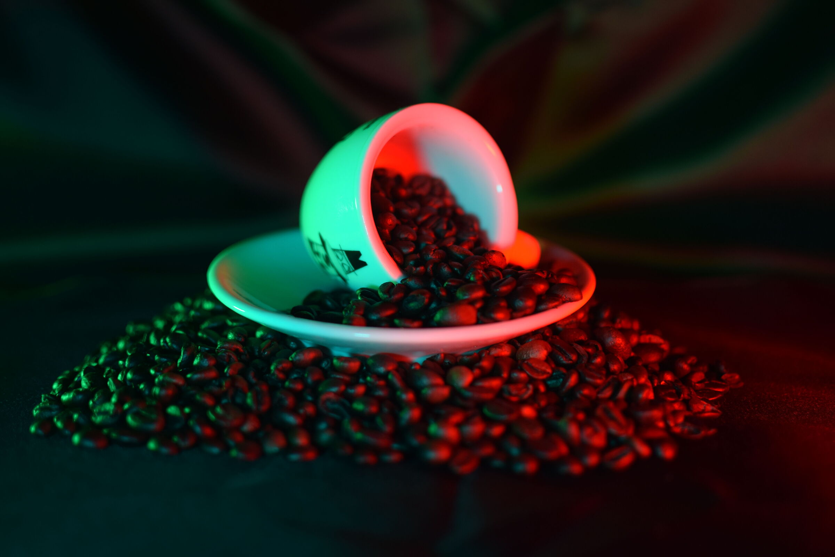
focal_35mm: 52
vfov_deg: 25.8
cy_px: 278
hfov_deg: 37.9
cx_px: 418
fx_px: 1218
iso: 250
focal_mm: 35
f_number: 1.8
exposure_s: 1/180
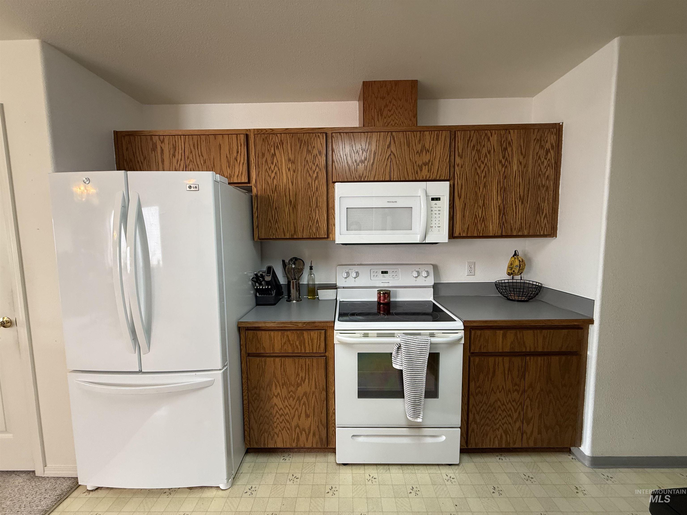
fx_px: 278
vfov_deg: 85.7
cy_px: 258
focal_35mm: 14
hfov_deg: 102.1
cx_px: 344
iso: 200
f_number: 2.2
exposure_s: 1/60
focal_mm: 2.22
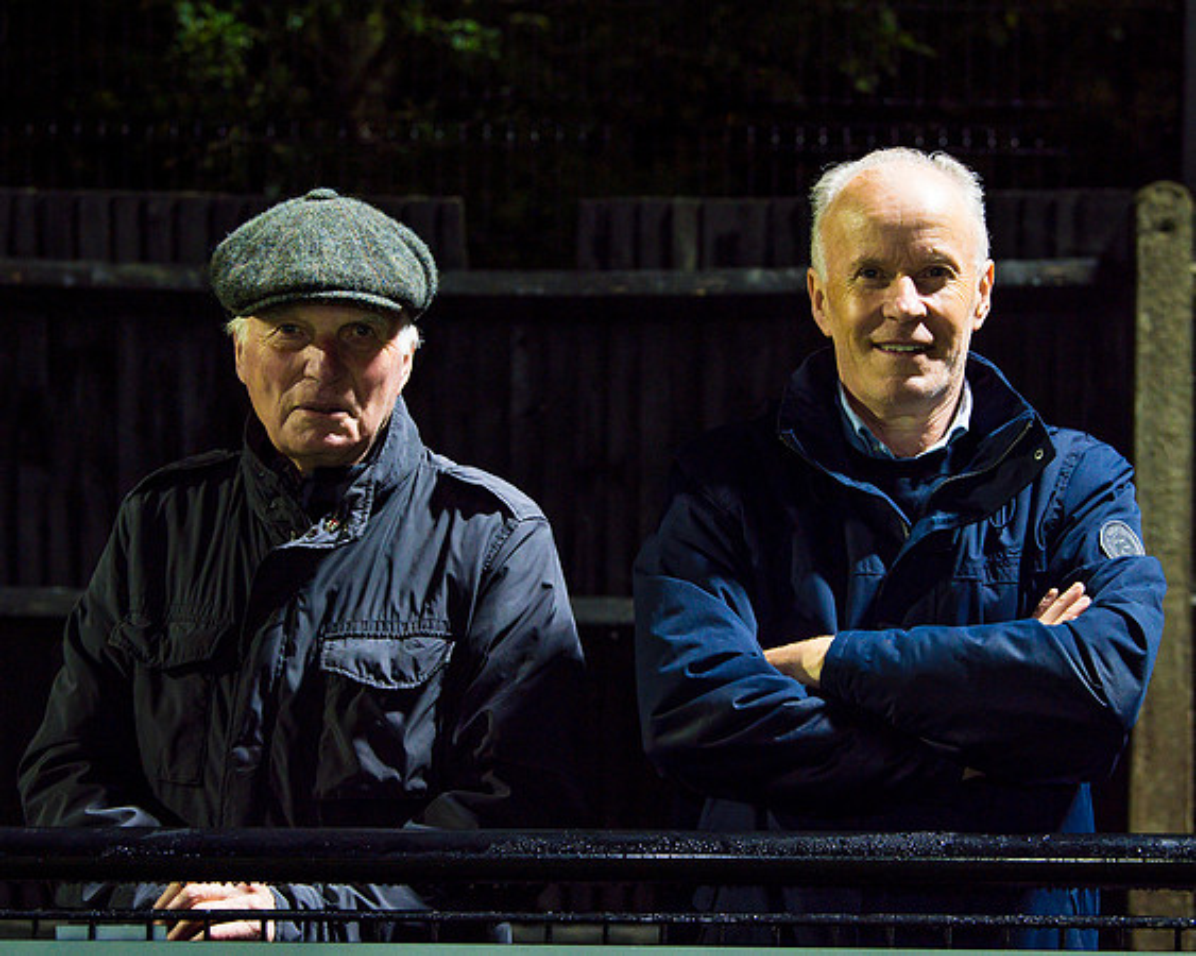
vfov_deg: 17.3
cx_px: 648
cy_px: 480
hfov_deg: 21.6
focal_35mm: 89
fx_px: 3141
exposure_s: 1/125
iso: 800
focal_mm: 75
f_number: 5
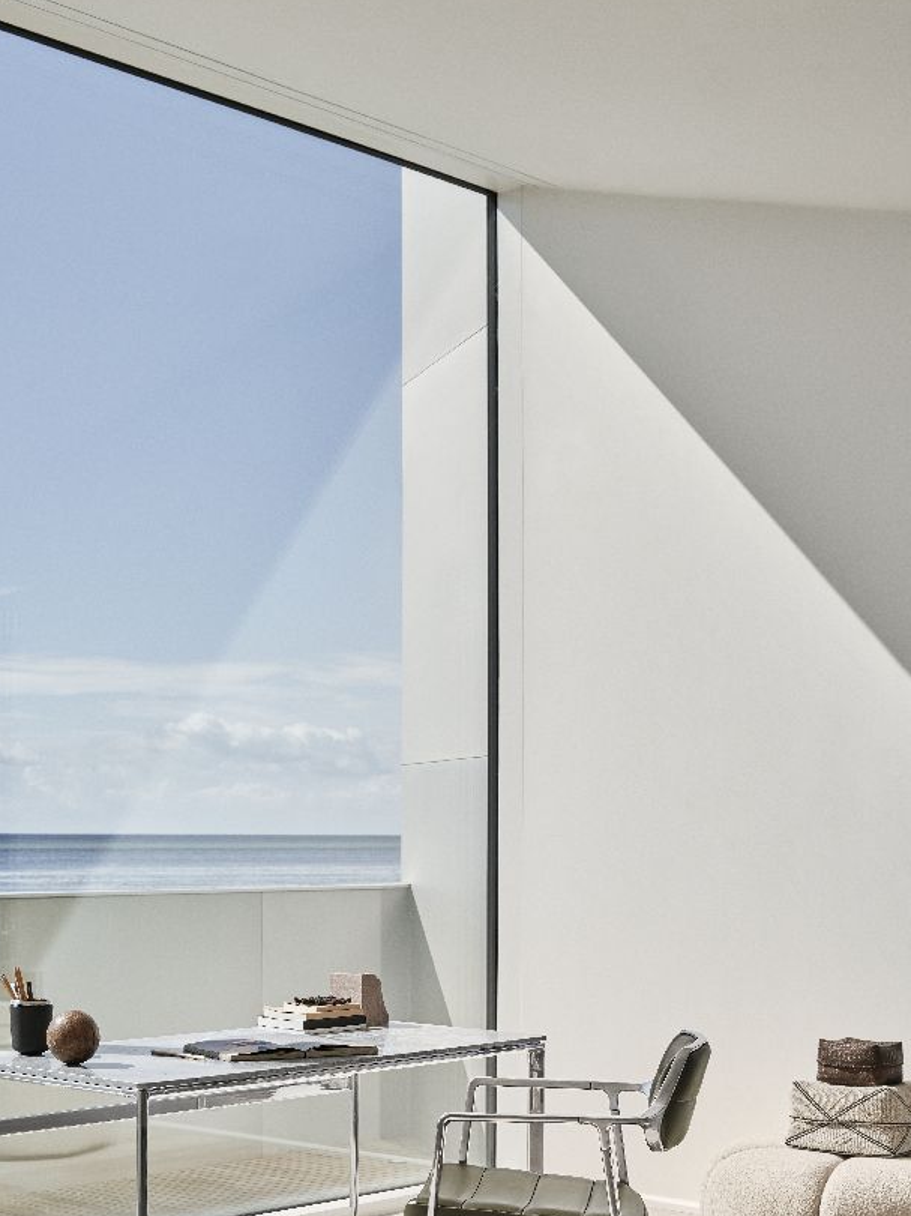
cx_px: 248
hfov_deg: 25.3
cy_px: 757
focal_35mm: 57
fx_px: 2007
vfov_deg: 33.5
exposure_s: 1/400
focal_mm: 34.7
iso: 320
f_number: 8
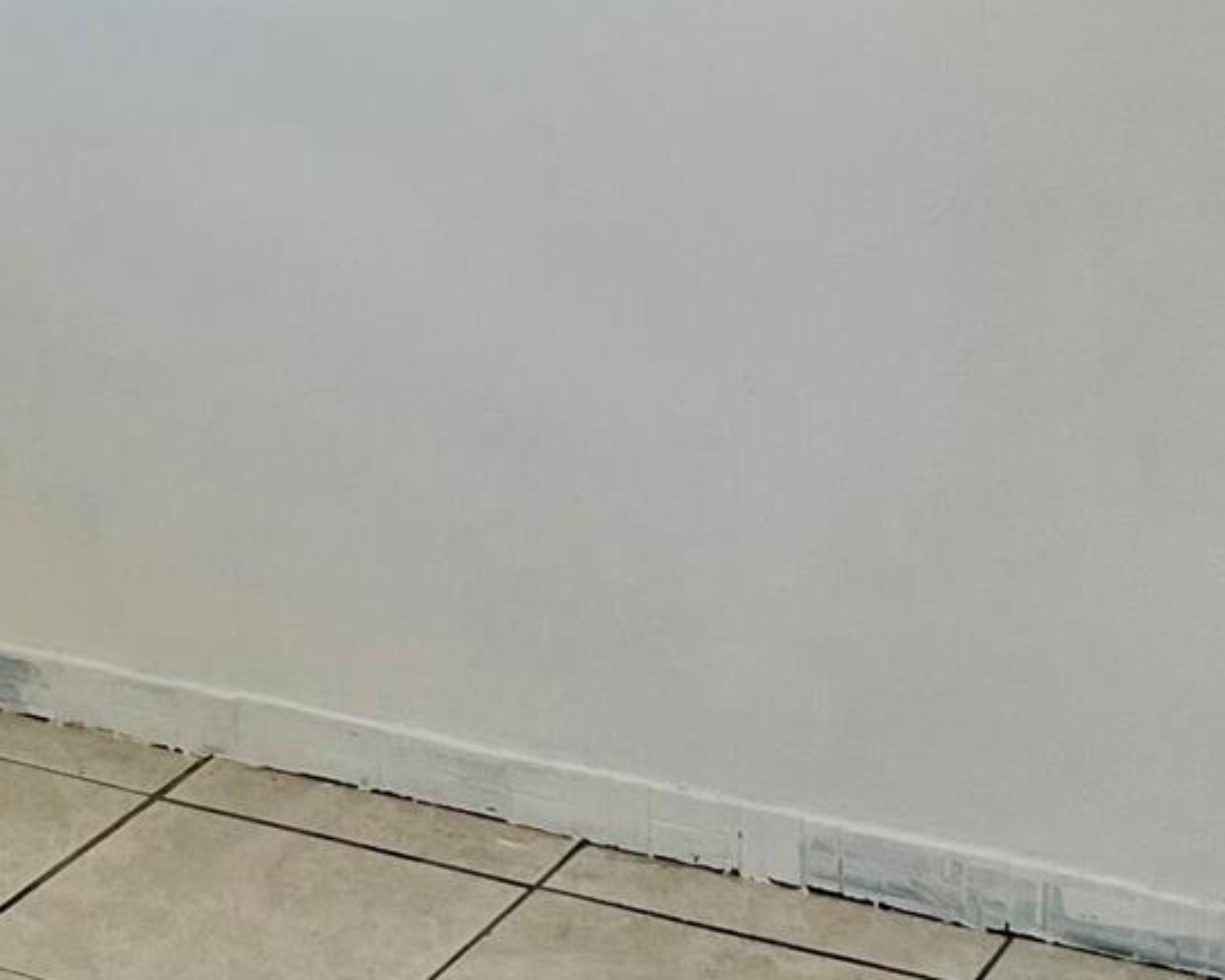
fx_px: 3481
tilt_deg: -9.6
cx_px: -312
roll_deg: +4.4
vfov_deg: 15.7
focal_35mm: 96
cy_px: -16
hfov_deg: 18.7
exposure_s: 1/162
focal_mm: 5.7
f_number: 1.5
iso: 64
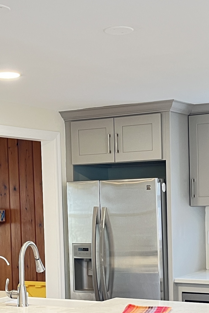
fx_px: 645
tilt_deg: -2.8
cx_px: 139
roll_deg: +0.4
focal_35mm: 74
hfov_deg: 18.4
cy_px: 226
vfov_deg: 27.1
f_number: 1.6
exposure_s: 1/40
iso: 200
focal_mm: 5.1
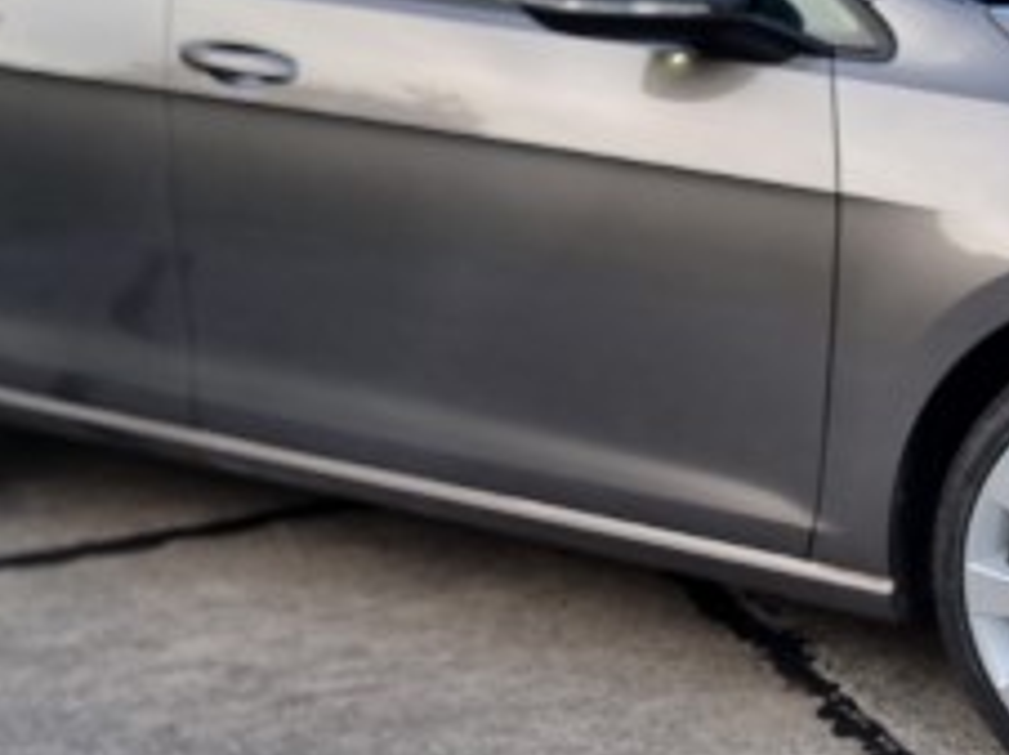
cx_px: 781
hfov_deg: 28.1
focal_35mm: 68
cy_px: 344
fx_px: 1980
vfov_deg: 21.6
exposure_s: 1/109
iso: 50
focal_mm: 6.7
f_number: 1.8
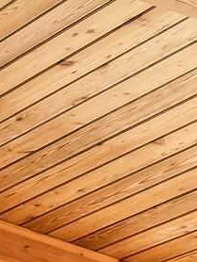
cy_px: 775
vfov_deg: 10.2
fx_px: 1099
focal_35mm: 145
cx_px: -1102
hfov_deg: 4.7
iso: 400
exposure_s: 1/5
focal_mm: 14
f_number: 8
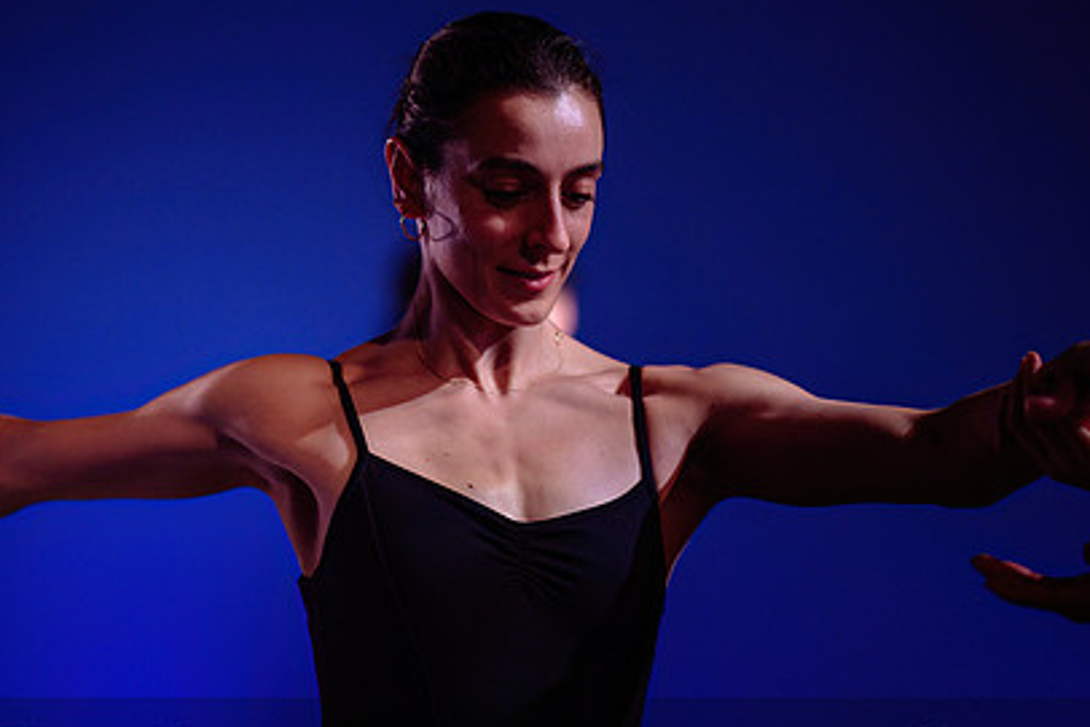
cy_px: 420
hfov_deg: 13.7
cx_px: 524
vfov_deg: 9.2
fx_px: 4543
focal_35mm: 150
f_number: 1.8
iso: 1000
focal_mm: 105
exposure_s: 1/500
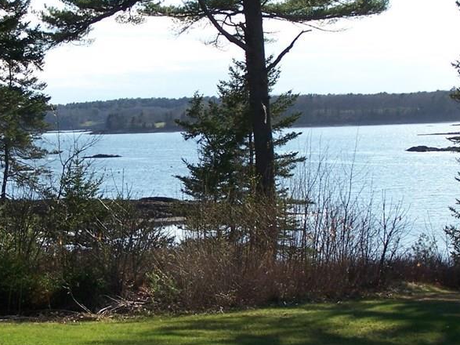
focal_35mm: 103
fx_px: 1368
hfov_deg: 19.0
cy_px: 154
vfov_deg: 14.4
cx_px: 154
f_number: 3.1
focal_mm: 9.8
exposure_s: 1/800
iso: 80
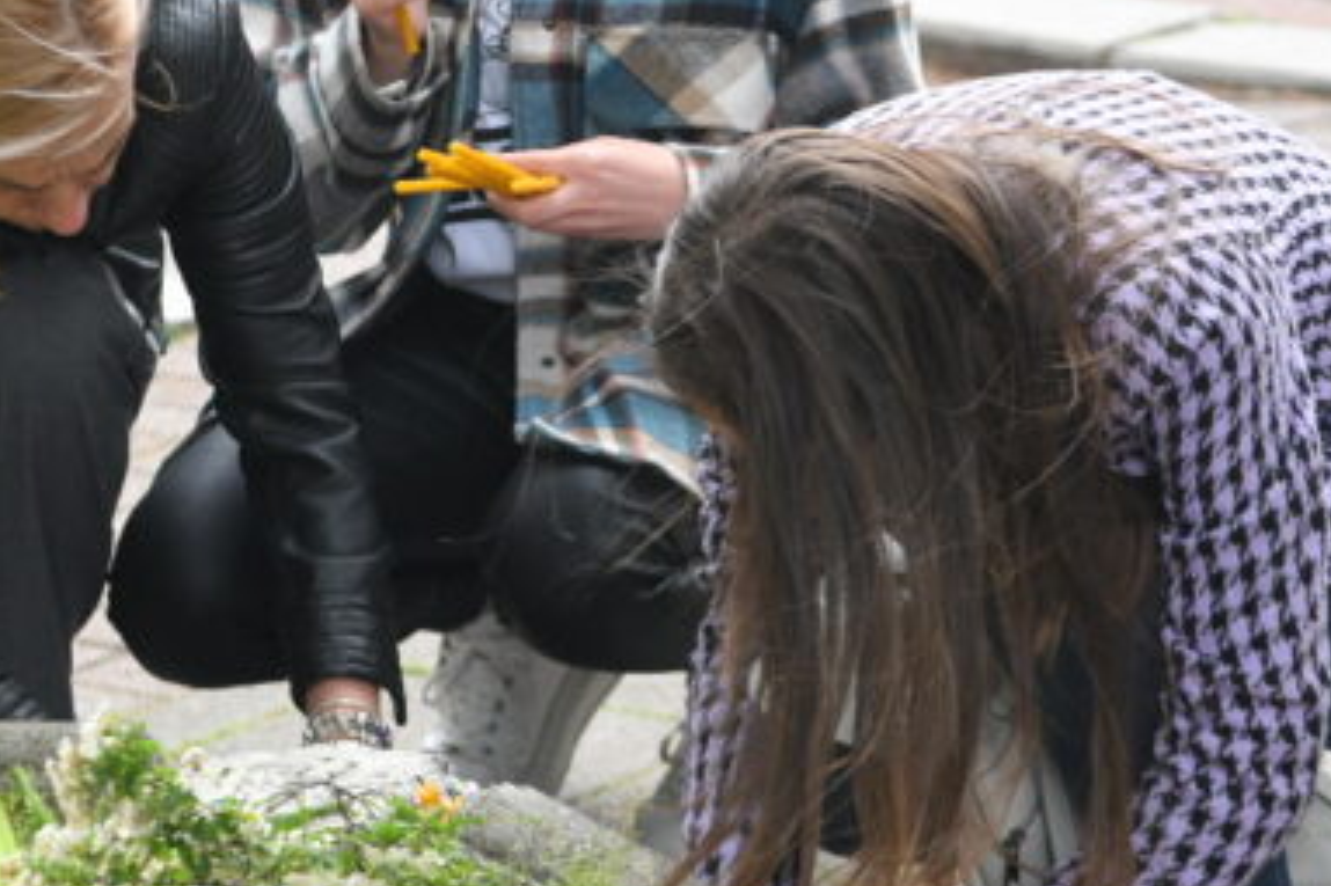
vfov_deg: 4.9
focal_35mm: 281
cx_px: 542
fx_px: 10384
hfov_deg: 7.3
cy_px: 148
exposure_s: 1/640
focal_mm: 105
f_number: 4
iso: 1250
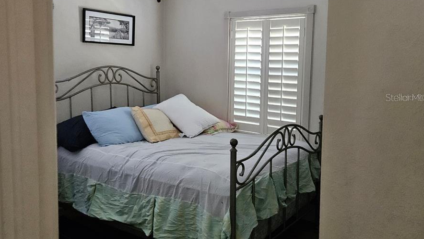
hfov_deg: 58.0
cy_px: 97
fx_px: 382
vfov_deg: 34.5
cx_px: 215
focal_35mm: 34
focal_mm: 5.4
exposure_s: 1/40
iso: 640
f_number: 1.8
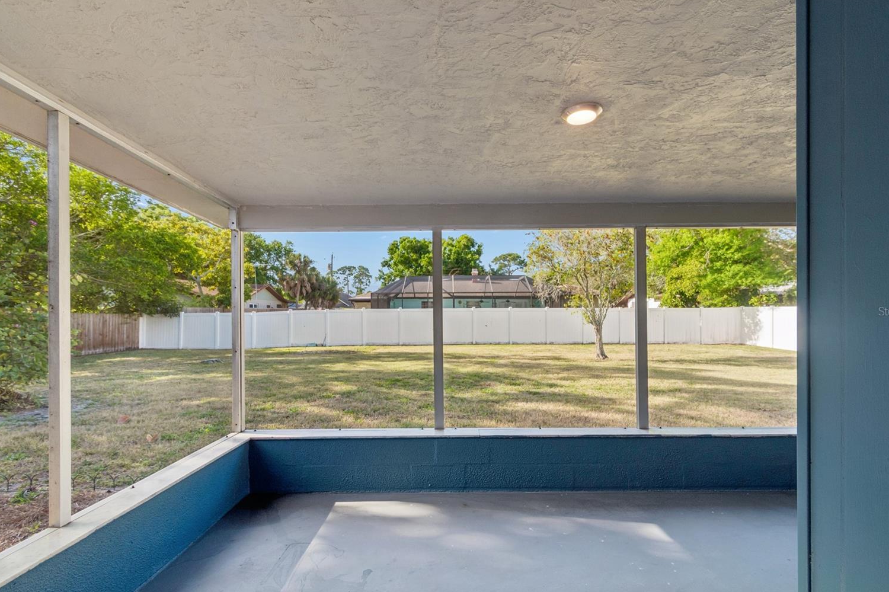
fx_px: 395
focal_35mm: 16
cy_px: 311
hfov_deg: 96.7
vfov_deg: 73.7
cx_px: 457
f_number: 7.1
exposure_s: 1/80
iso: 100
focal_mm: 10
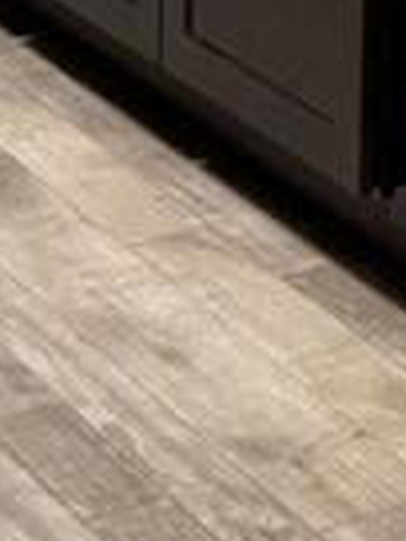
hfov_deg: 7.5
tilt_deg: -7.1
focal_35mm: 196
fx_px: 3065
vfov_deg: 9.2
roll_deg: -1.6
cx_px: 430
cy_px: -672
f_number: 1.5
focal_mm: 5.7
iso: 320
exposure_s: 1/60
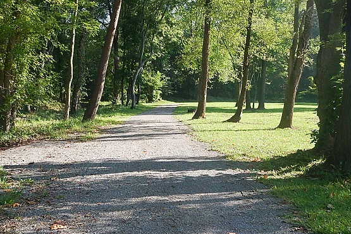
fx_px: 409
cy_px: 92
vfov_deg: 31.8
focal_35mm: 42
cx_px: 142
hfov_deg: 46.2
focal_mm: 5
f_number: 3.9
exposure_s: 1/250
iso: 160
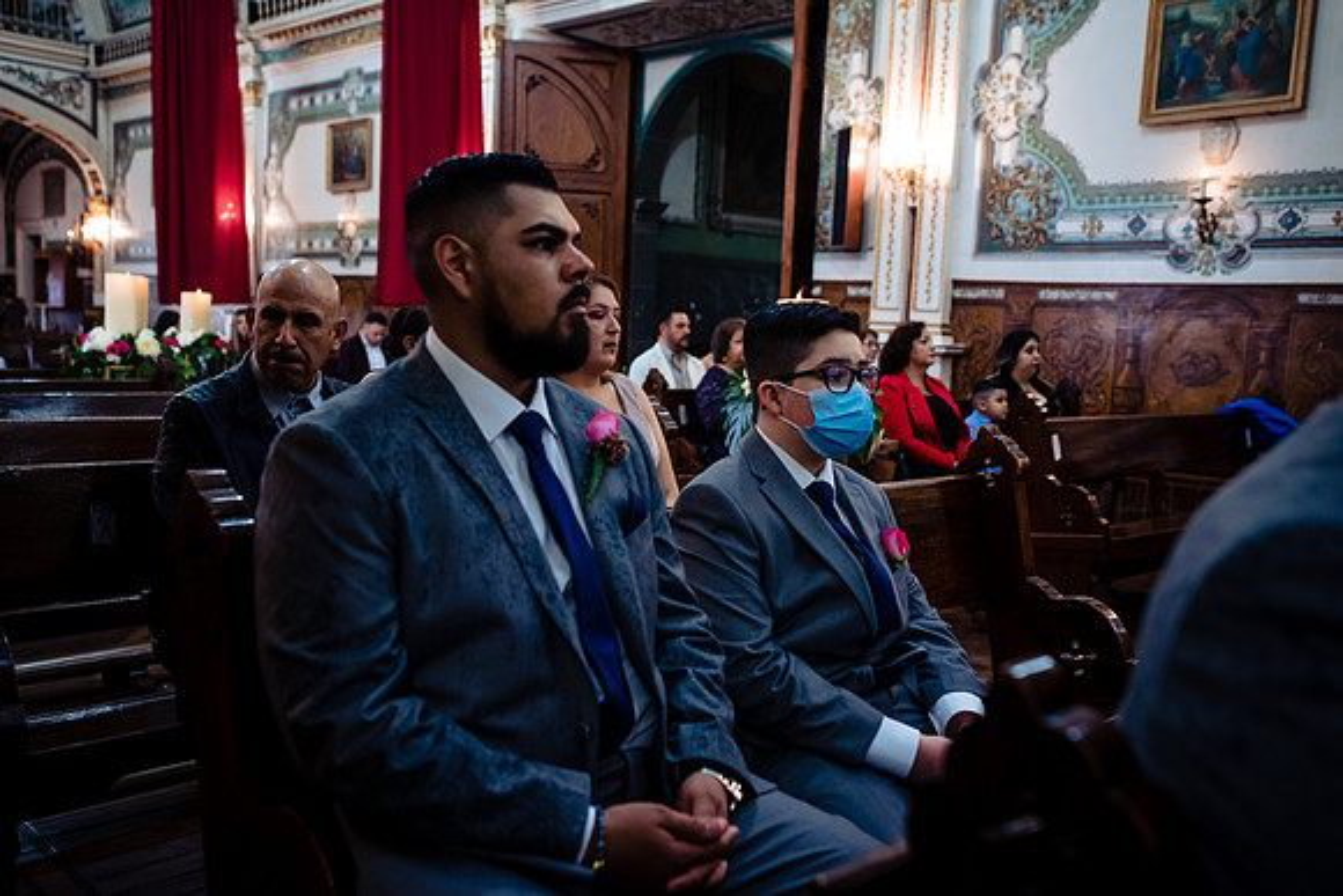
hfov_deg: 54.4
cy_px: 448
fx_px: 1306
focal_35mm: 35
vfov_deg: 37.9
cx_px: 672
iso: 1600
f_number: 3.2
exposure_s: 1/100
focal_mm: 35
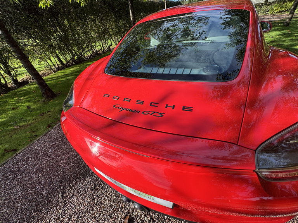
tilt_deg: -39.2
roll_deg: +7.9
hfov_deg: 102.1
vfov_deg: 85.7
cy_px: 112
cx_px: 149
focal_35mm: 14
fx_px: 121
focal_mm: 2.22
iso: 40
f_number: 2.2
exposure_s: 1/495
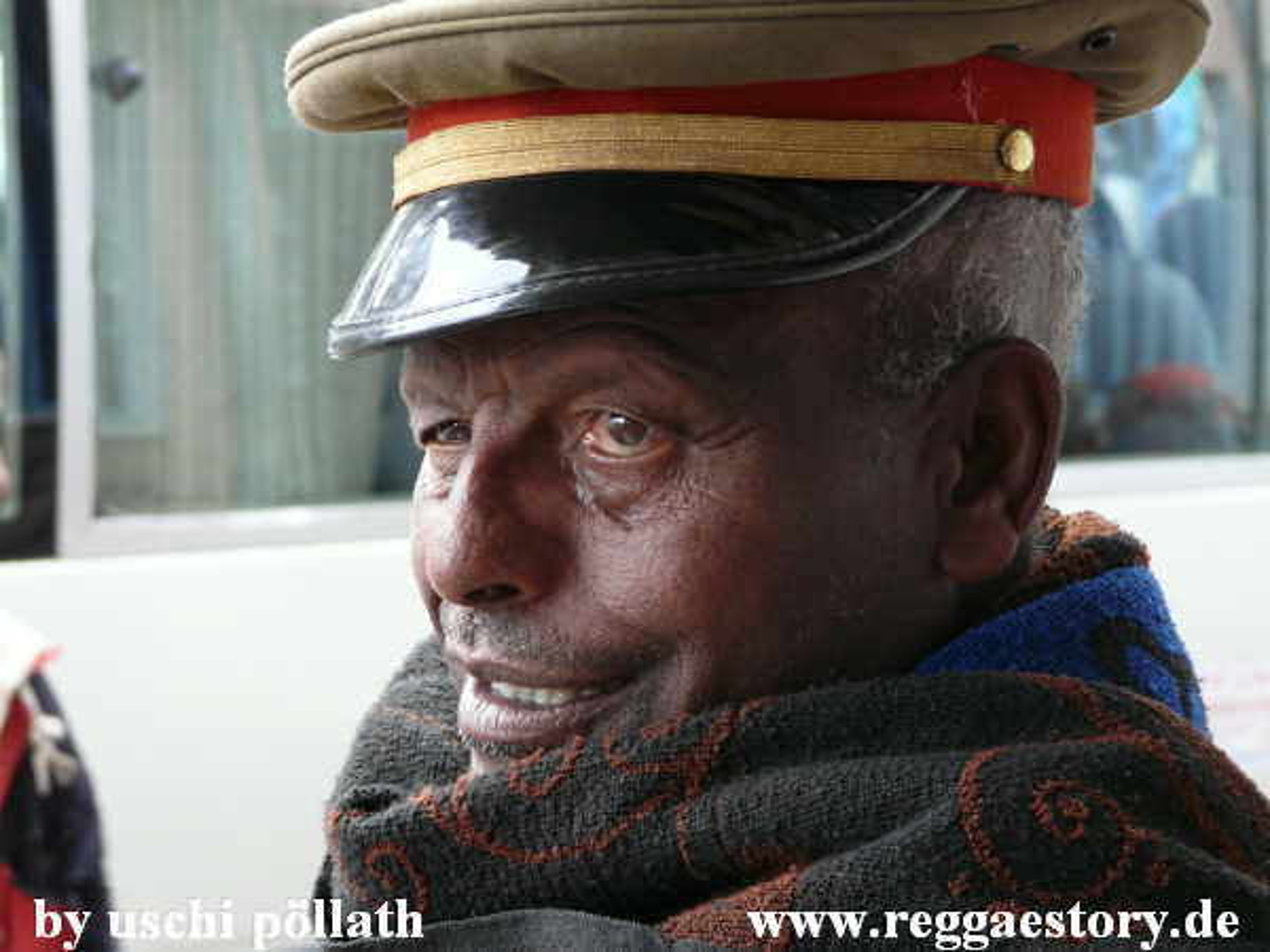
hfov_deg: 16.4
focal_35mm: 120
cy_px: 476
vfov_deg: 12.3
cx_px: 635
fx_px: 4403
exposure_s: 1/125
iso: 250
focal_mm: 19.7
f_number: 3.6
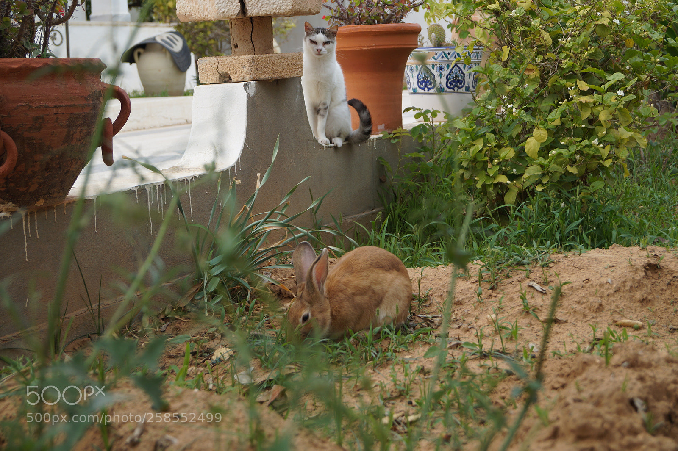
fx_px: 988
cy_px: 226
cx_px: 339
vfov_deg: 25.7
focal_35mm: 52
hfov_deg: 37.9
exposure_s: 1/200
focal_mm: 35
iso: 100
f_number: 5.6
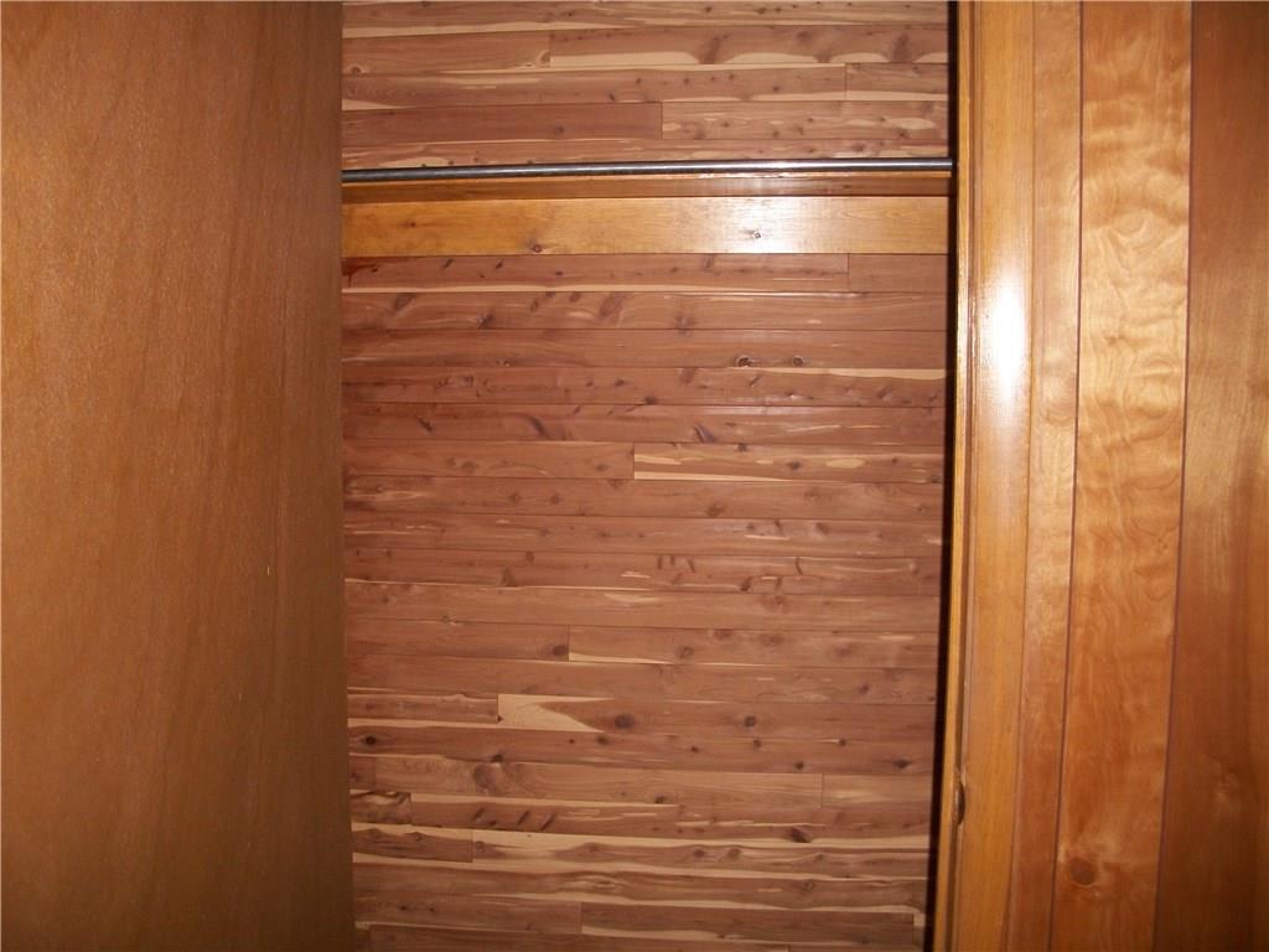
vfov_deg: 40.7
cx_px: 634
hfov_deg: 52.6
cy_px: 476
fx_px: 1283
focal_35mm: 35
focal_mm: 6.3
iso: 200
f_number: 3.1
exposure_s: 1/60
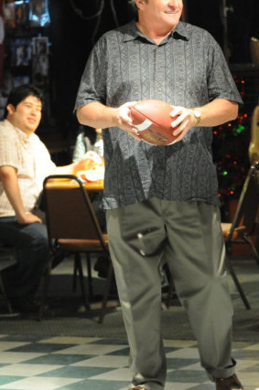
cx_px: 169
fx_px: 1874
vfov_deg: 11.9
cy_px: 184
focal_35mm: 173
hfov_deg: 7.9
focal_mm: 82
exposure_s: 1/100
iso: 3200
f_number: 3.5
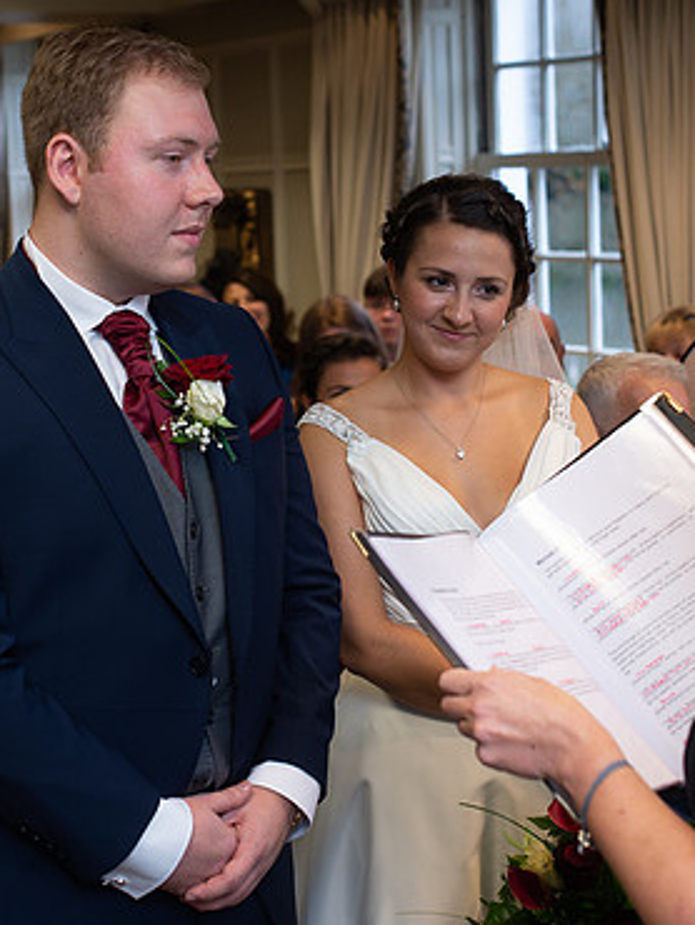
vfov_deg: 31.1
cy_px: 372
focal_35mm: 62
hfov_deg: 23.6
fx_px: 1658
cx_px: 252
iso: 320
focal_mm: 35
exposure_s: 1/100
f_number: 3.2
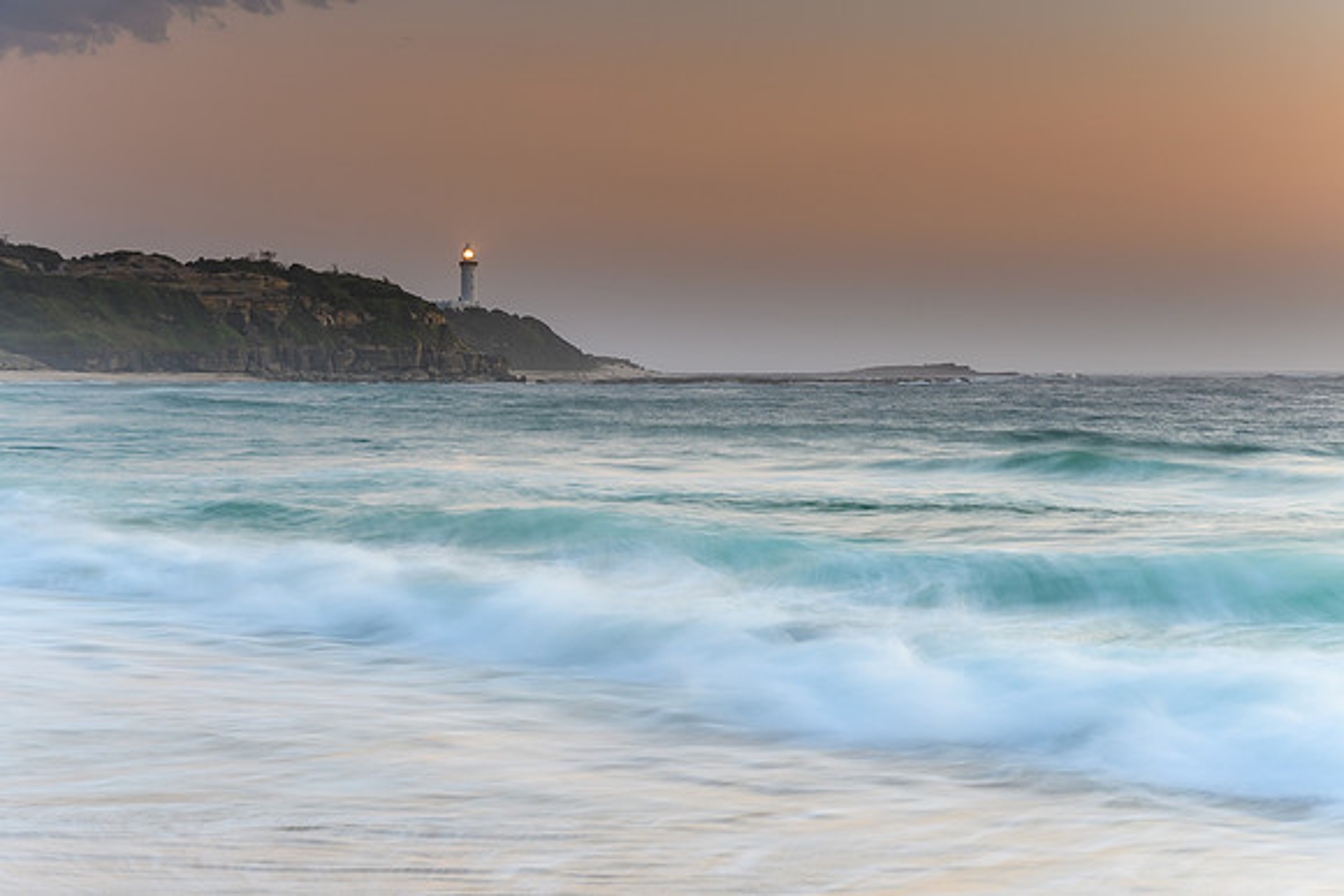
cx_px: 672
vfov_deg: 19.7
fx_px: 2576
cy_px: 448
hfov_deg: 29.2
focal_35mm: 69
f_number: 7.1
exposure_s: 1/1.25
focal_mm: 46
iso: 200
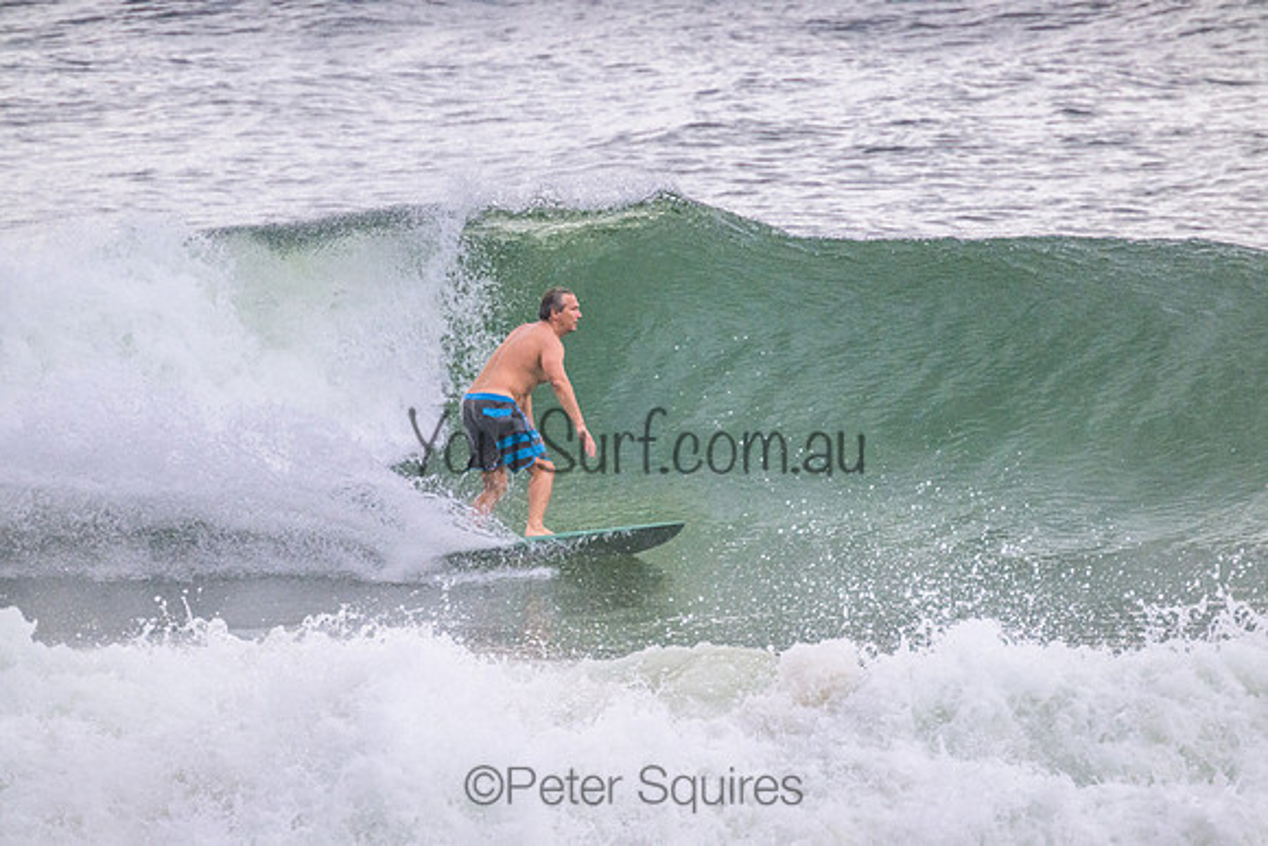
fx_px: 28183
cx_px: 634
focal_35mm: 800
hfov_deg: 2.6
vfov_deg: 1.7
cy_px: 423
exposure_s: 1/2000
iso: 3200
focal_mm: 800
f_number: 11
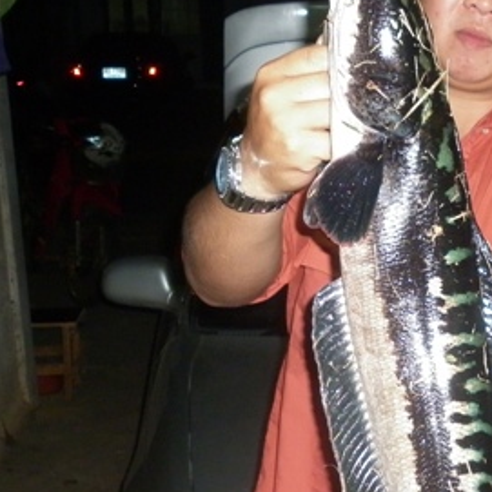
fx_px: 1174
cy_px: 307
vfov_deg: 23.6
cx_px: 487
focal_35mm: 73
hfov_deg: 22.8
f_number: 2.8
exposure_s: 1/30
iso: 160
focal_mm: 5
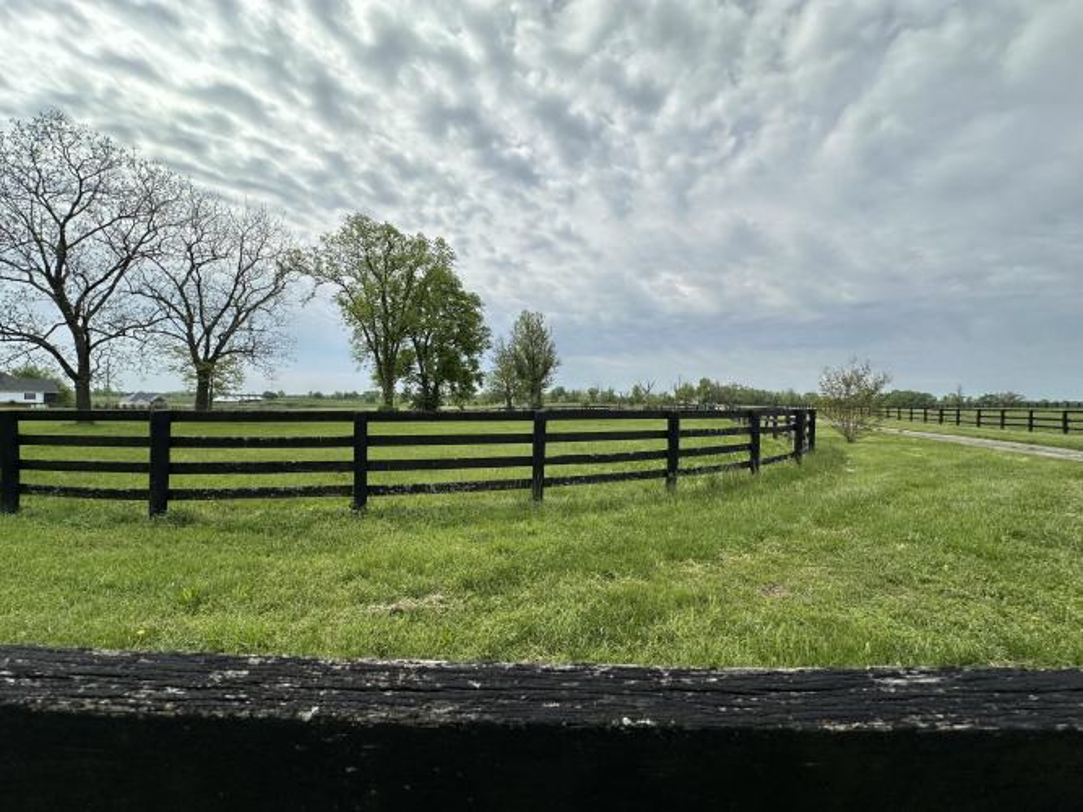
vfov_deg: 85.7
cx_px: 542
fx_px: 438
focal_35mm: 14
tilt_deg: -0.3
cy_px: 406
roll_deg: -0.9
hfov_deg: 102.1
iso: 50
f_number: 2.2
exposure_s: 1/2618
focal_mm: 2.22
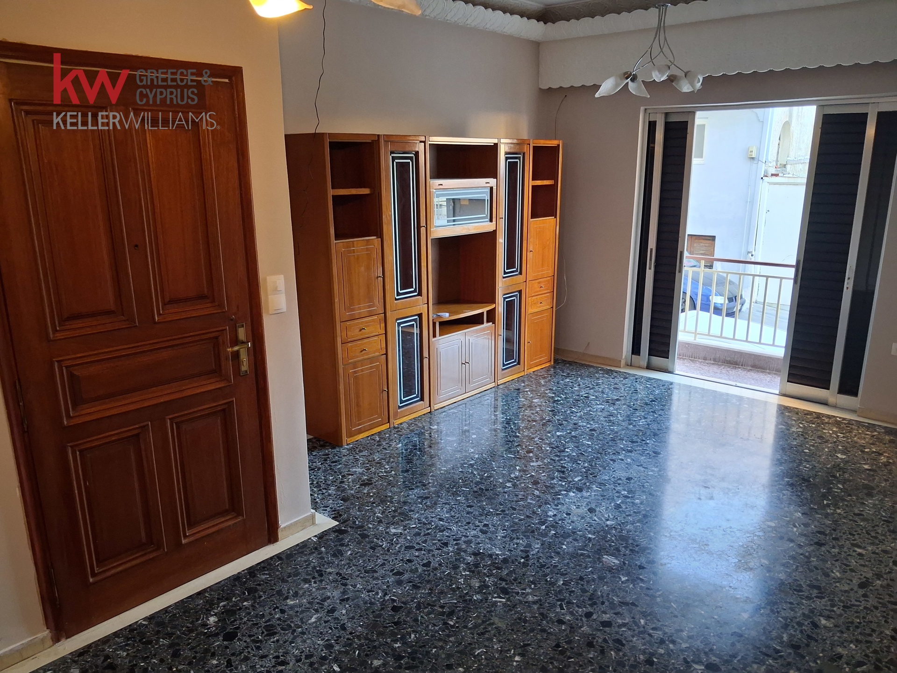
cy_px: 336
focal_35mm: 27
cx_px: 448
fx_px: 700
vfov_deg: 51.4
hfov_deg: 65.3
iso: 400
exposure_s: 1/50
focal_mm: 4
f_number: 1.8
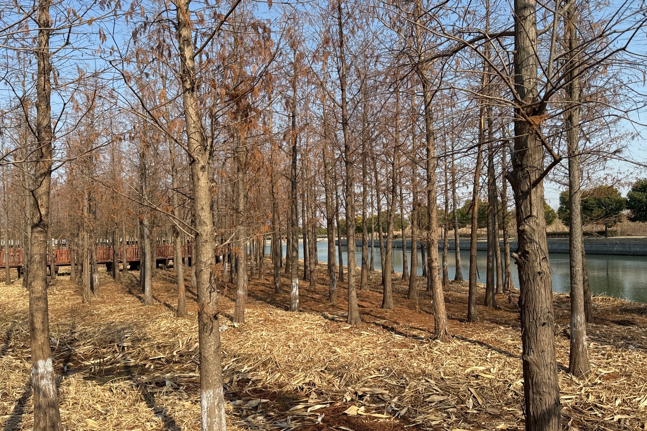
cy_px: 226
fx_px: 503
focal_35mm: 28
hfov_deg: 65.4
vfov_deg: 46.4
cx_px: 306
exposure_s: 1/3802
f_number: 1.78
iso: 80
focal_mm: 6.76
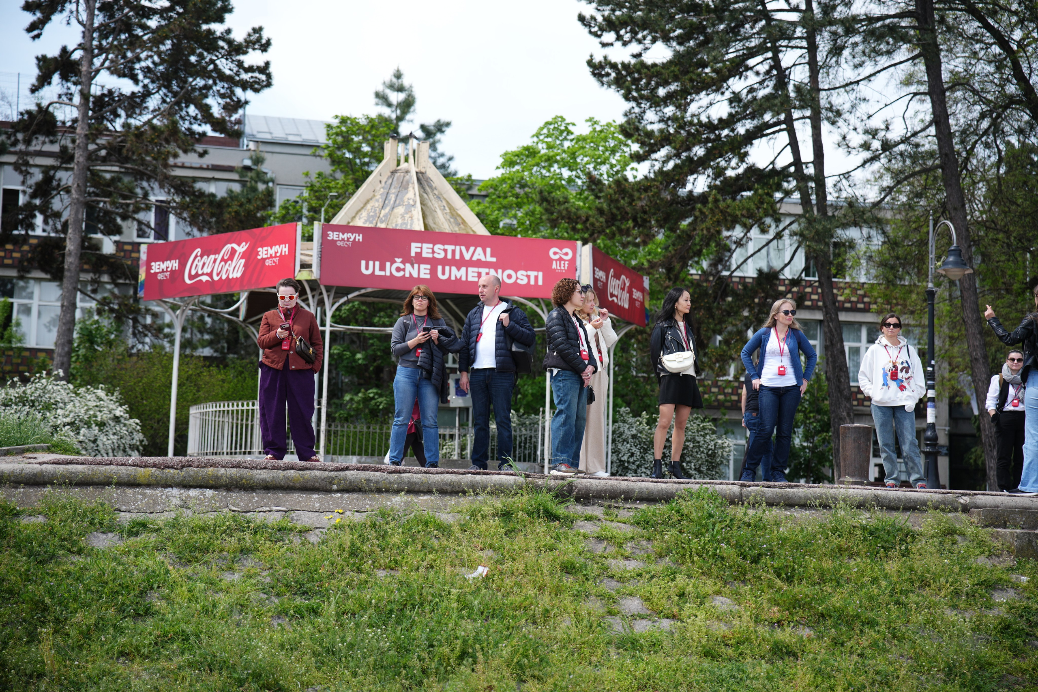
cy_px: 346
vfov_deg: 19.5
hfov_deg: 28.8
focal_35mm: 70
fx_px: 2018
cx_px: 519
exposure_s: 1/1250
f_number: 2.8
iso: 200
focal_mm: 70
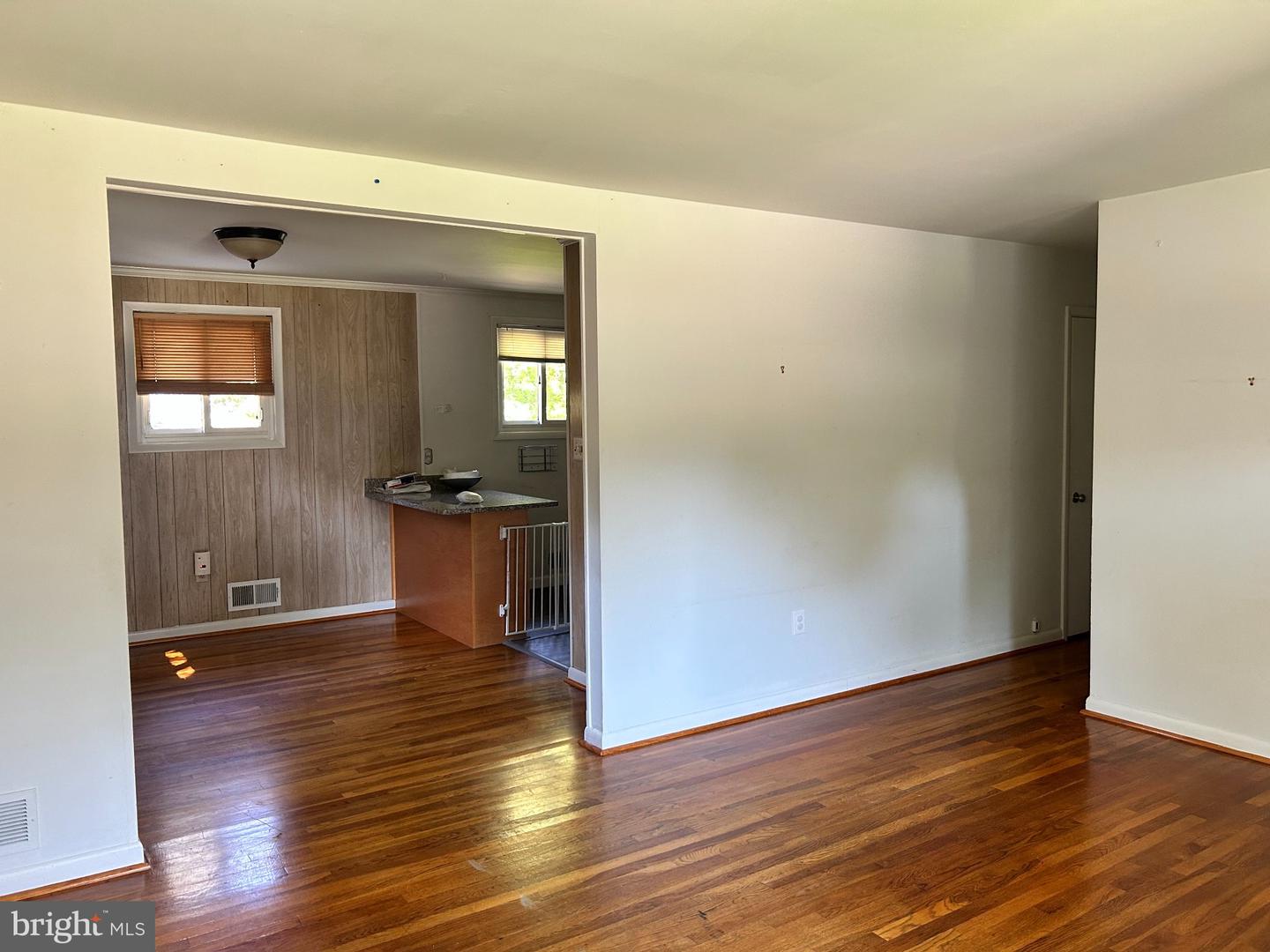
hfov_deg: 67.3
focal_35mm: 26
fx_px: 954
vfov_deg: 53.1
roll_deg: +1.5
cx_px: 635
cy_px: 476
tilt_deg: -2.4
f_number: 1.5
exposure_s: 1/74
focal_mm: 5.7
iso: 125
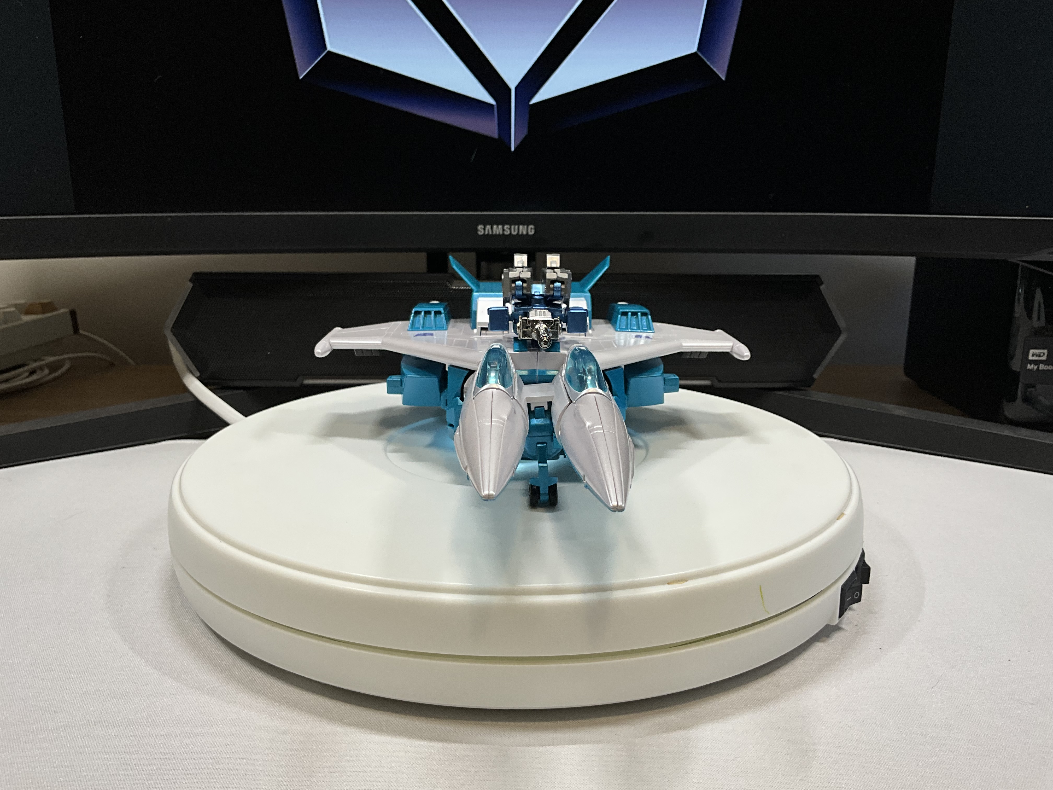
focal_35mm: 29
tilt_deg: -13.8
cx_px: 526
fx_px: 882
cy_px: 395
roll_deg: +0.1
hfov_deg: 61.7
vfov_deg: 48.2
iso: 25
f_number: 1.8
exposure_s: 1/120
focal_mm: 3
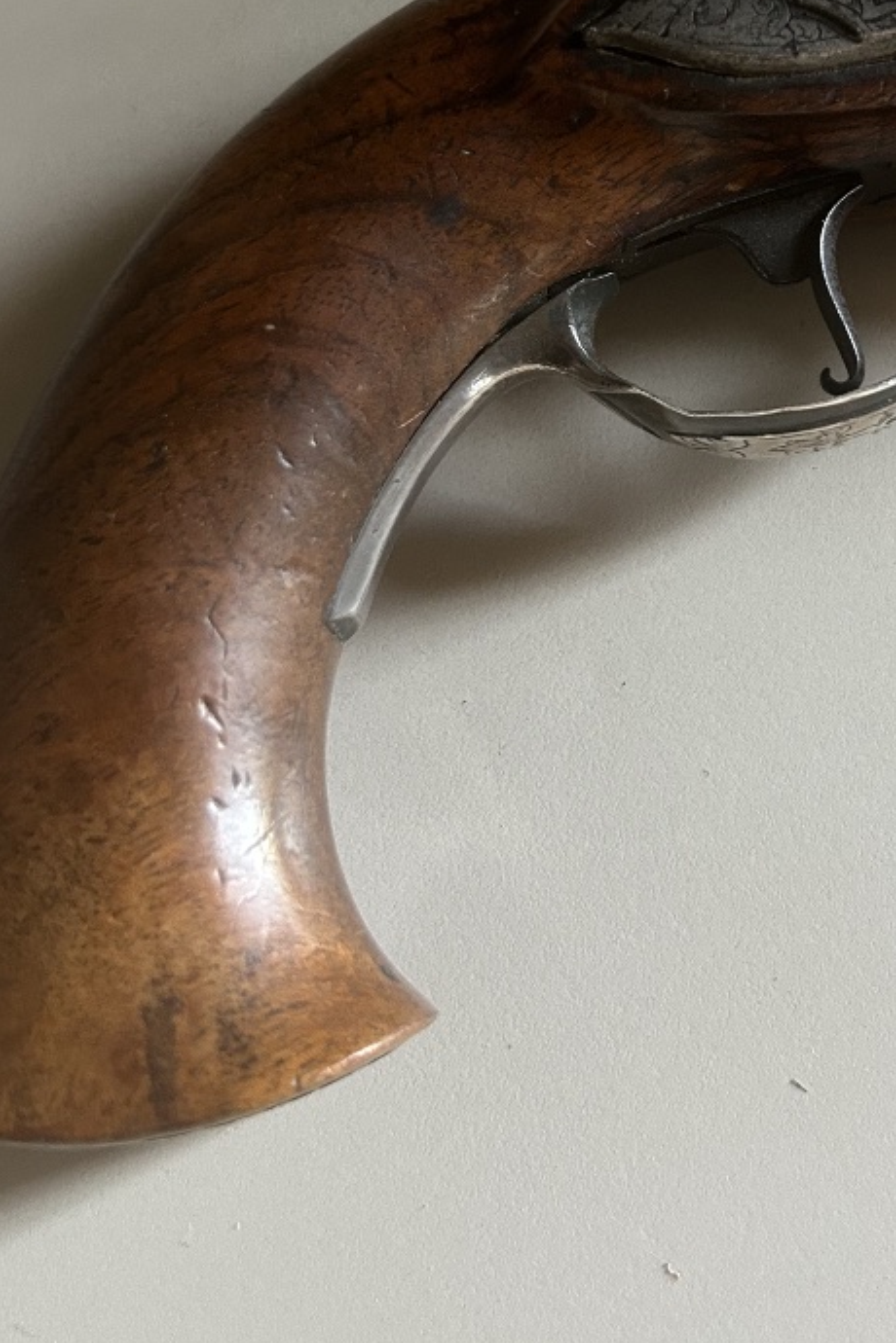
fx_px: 1755
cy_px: 296
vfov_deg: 40.4
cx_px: 577
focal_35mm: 47
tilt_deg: -69.5
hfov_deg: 28.5
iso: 320
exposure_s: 1/60
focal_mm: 5.7
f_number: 1.5
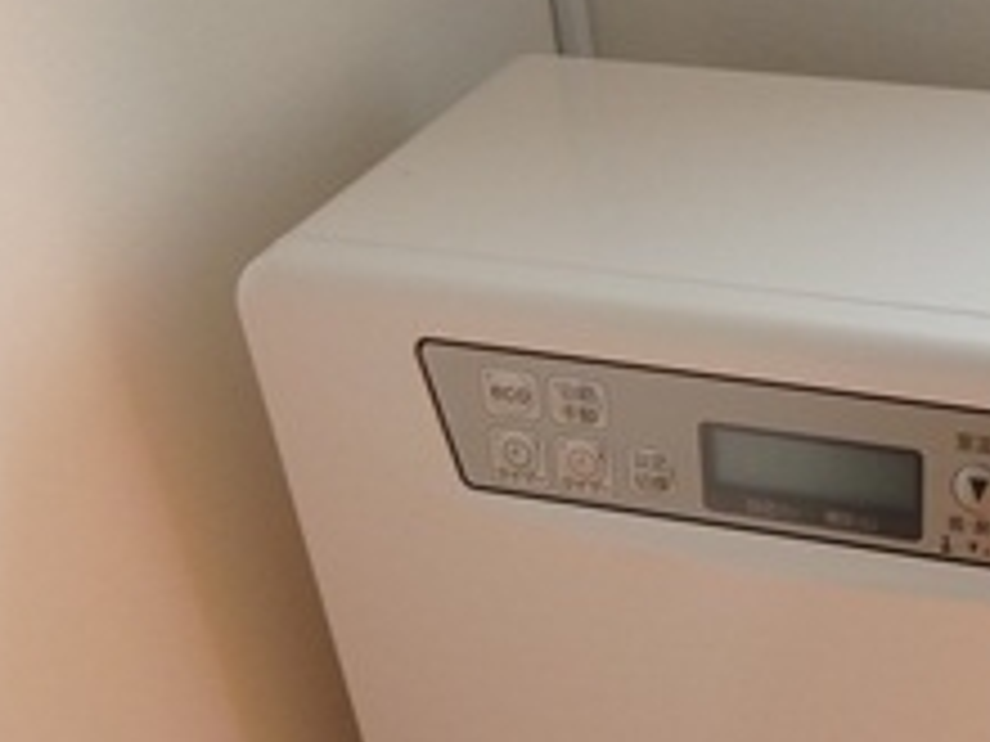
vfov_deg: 22.6
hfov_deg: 30.1
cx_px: 914
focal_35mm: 61
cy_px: 823
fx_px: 1745
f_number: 3.5
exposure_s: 1/100
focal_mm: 3.7
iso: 125
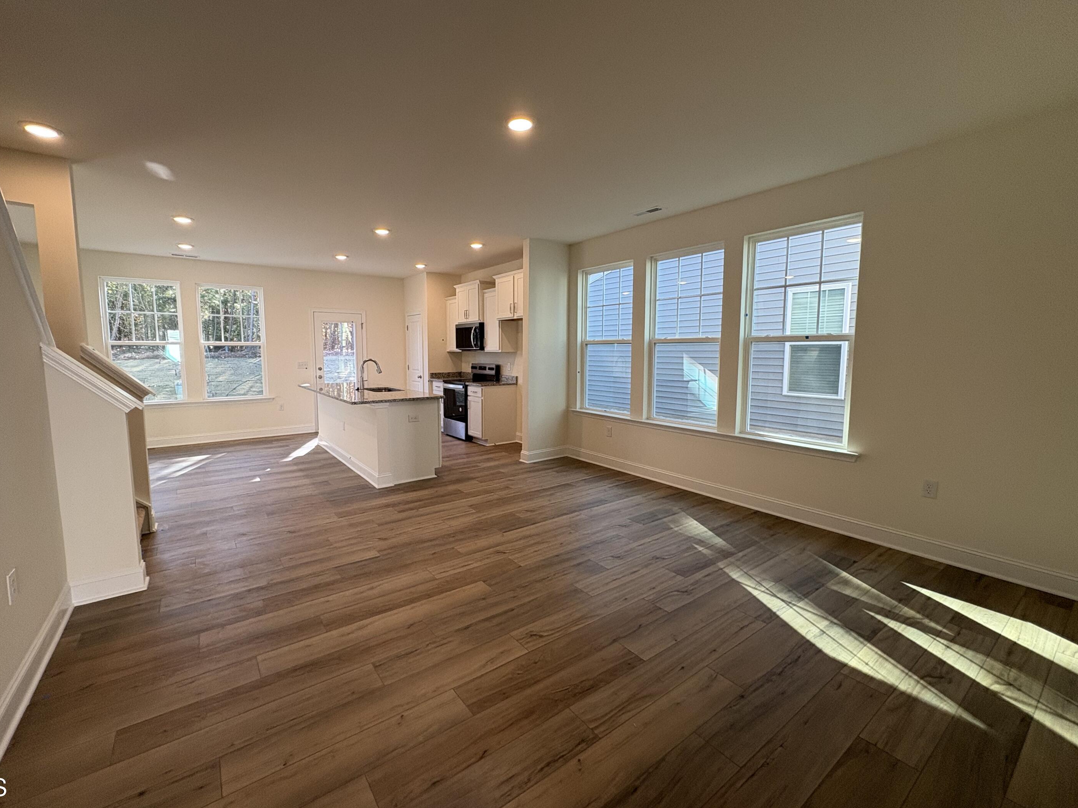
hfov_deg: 98.1
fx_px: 467
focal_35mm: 15
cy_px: 394
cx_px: 519
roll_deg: +0.6
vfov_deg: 81.7
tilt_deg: -5.1
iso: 125
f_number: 2.2
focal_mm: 2.22
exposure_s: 1/120
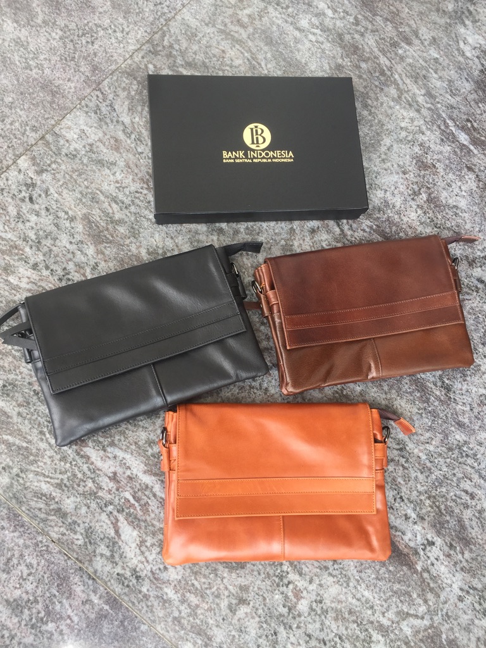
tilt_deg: -74.4
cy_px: 324
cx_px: 243
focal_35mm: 29
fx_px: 543
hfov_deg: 48.2
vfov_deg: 61.7
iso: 32
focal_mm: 4.15
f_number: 2.2
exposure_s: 1/130
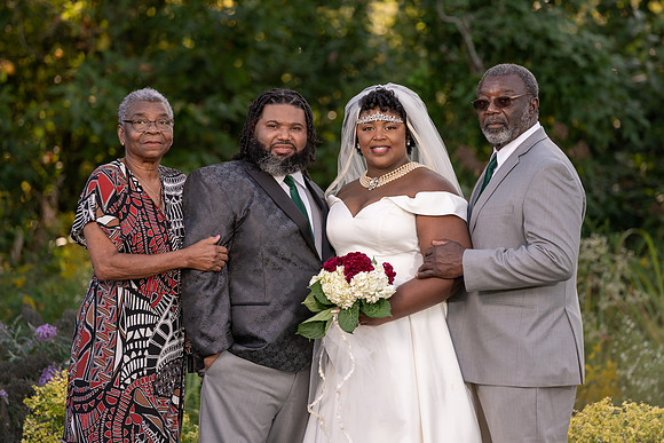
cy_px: 222
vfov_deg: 6.8
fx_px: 3756
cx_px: 337
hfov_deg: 10.1
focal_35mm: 204
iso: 100
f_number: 4
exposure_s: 1/200
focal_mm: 198
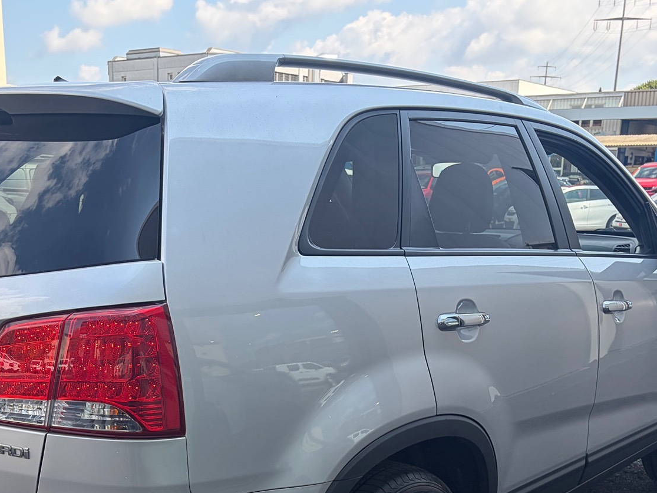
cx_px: 256
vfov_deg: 29.9
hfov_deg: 40.2
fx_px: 892
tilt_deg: -12.6
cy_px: 418
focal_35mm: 47
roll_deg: -1.9
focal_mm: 5.96
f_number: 1.6
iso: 50
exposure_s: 1/820
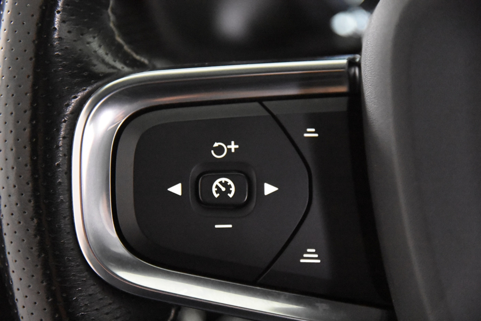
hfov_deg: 19.5
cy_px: 160
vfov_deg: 13.0
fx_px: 1403
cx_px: 240
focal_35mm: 105
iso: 12800
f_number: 4
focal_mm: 70
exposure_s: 1/125
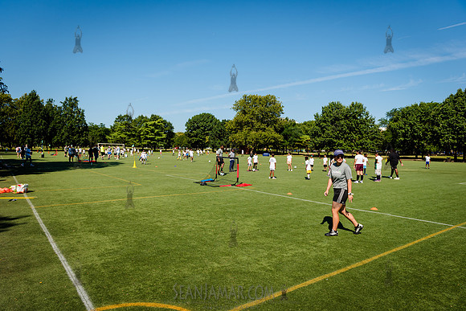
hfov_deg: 73.7
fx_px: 311
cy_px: 156
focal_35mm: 24
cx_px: 233
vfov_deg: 53.2
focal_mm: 24
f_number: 5
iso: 250
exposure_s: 1/1250
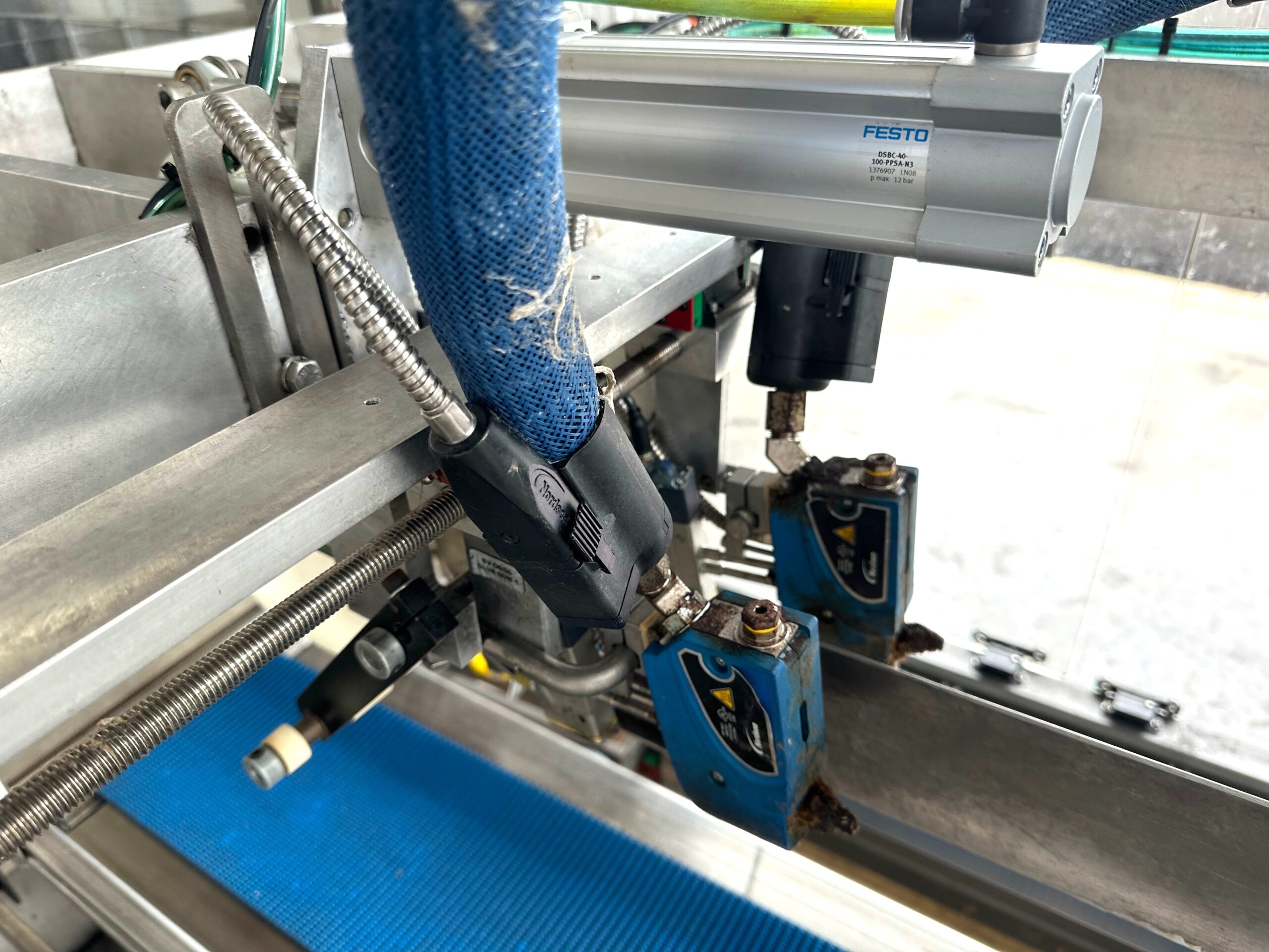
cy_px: 476
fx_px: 880
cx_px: 634
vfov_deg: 56.8
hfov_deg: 71.6
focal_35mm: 24
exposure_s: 1/121
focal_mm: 6.86
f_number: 1.78
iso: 80
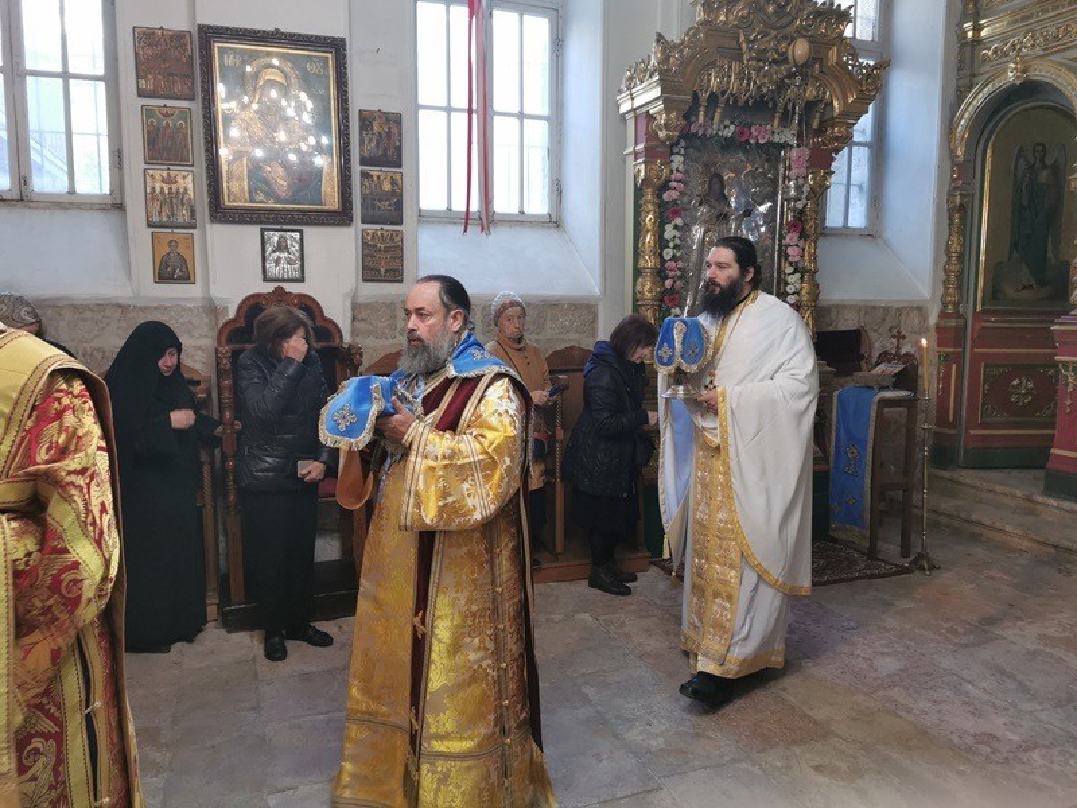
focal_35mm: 27
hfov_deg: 65.3
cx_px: 538
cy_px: 404
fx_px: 840
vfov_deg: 51.4
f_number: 1.6
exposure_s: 1/100
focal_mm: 5.56
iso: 200
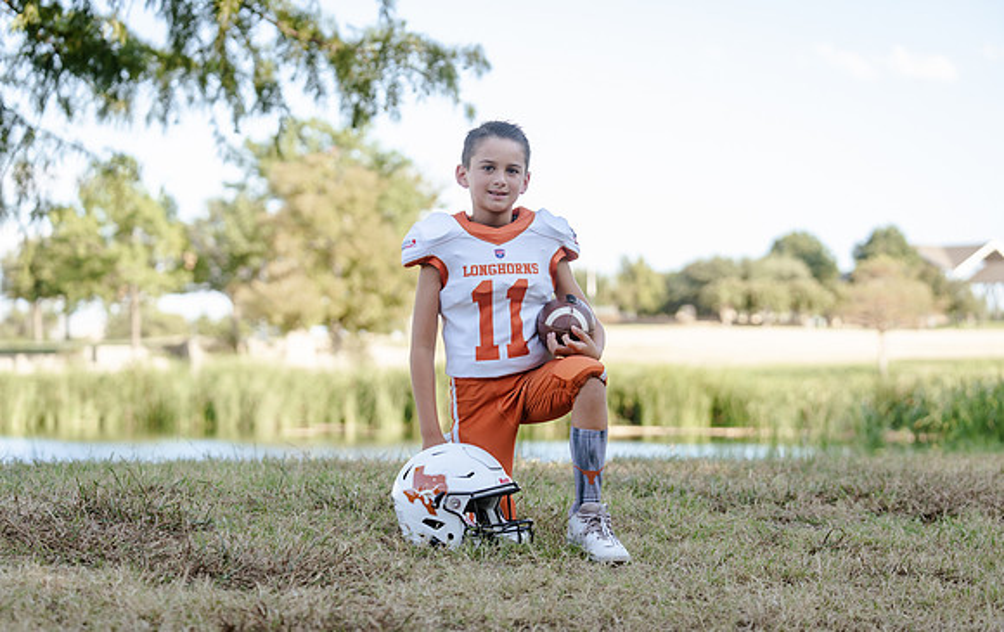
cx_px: 502
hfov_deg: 27.0
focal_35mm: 76
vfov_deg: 17.2
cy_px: 335
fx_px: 2092
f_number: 3.2
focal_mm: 75
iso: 160
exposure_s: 1/320
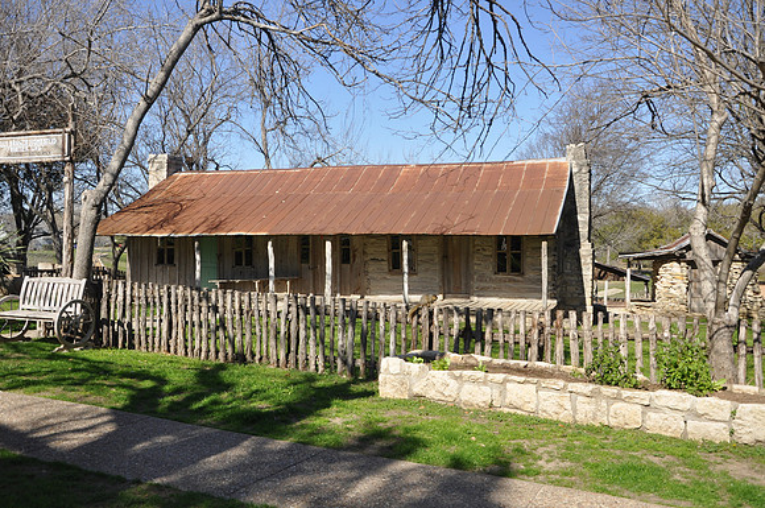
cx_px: 382
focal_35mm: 36
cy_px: 254
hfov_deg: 53.2
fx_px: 764
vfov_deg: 36.8
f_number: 6.3
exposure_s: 1/160
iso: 200
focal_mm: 24
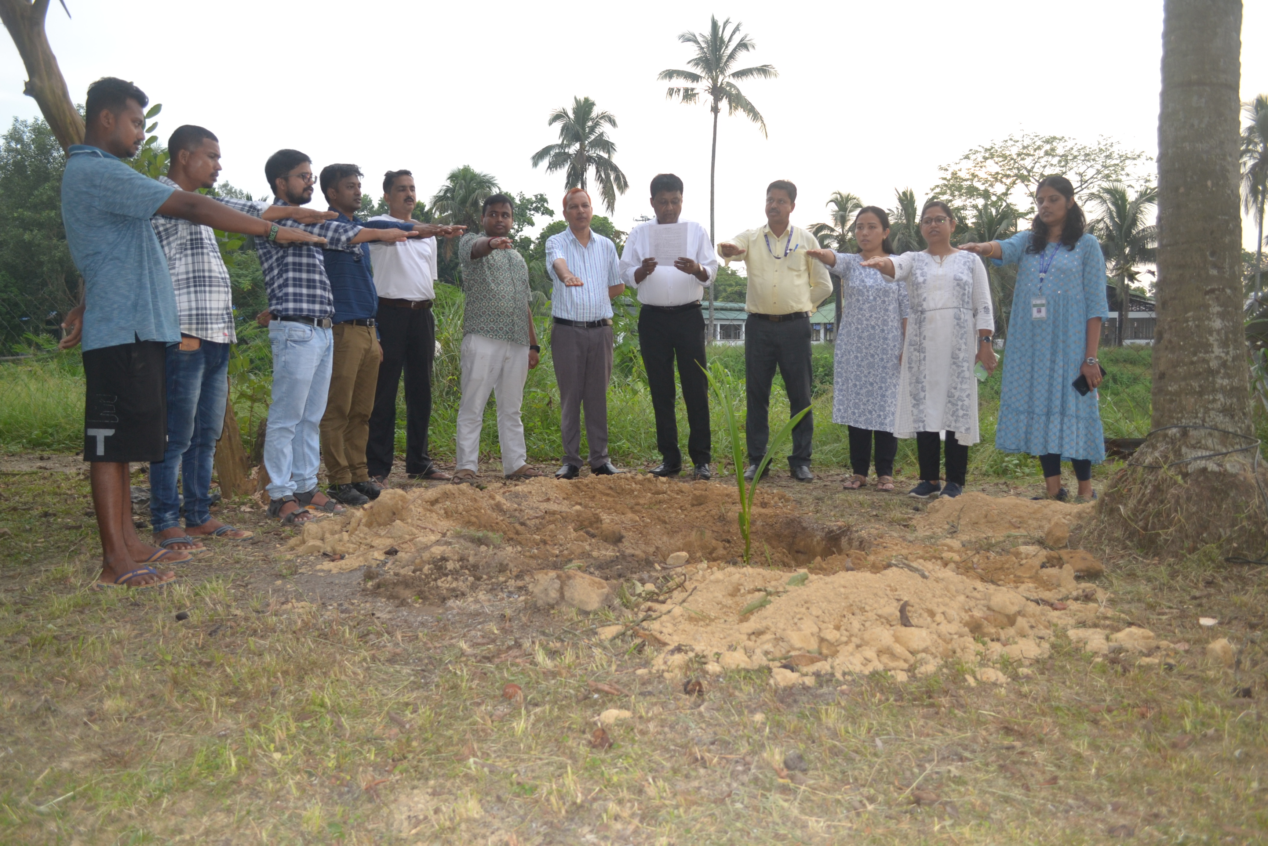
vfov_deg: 43.6
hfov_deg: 61.9
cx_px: 634
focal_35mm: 30
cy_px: 423
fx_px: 1057
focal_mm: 20
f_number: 3.8
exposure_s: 1/125
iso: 280
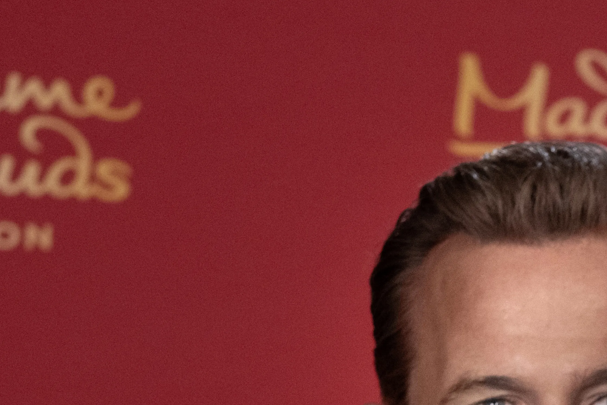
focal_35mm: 290
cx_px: 705
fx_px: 4889
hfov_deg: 7.1
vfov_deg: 4.7
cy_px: 681
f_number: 3.6
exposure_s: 1/160
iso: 1250
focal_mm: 56
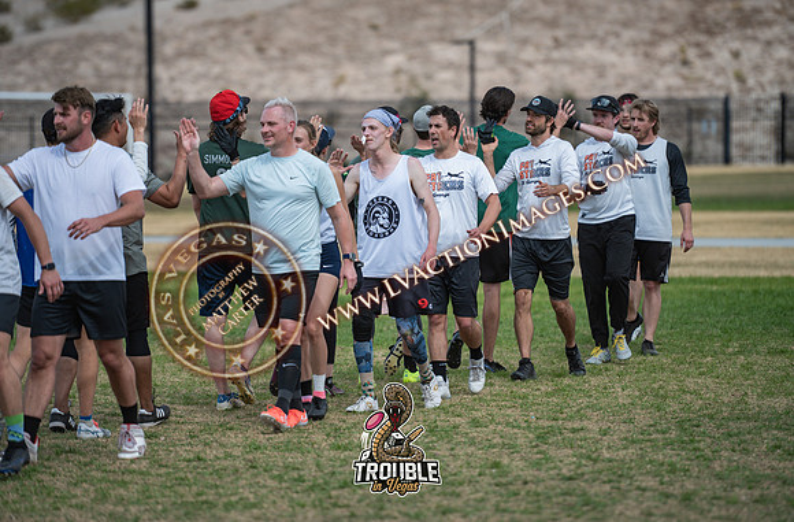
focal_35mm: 221
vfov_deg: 6.2
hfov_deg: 9.4
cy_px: 253
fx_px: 4842
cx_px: 399
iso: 160
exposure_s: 1/4000
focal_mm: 200
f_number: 3.2
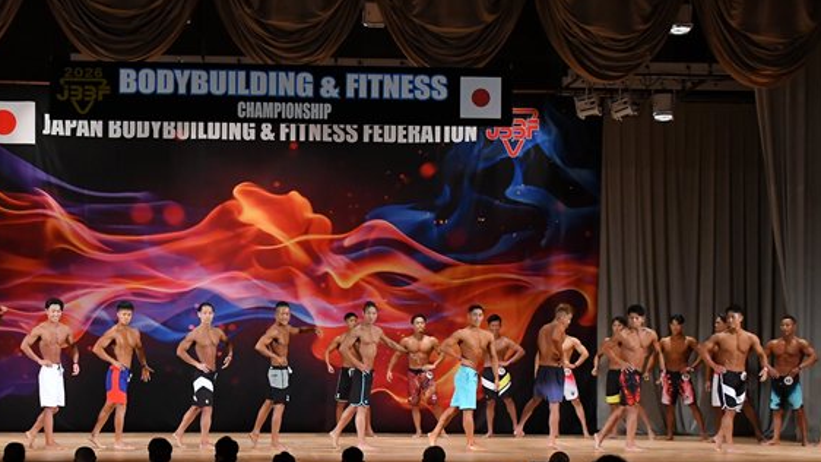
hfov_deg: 27.1
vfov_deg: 15.4
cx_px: 294
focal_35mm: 78
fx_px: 1698
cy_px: 339
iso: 3200
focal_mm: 36
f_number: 5.6
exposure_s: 1/400
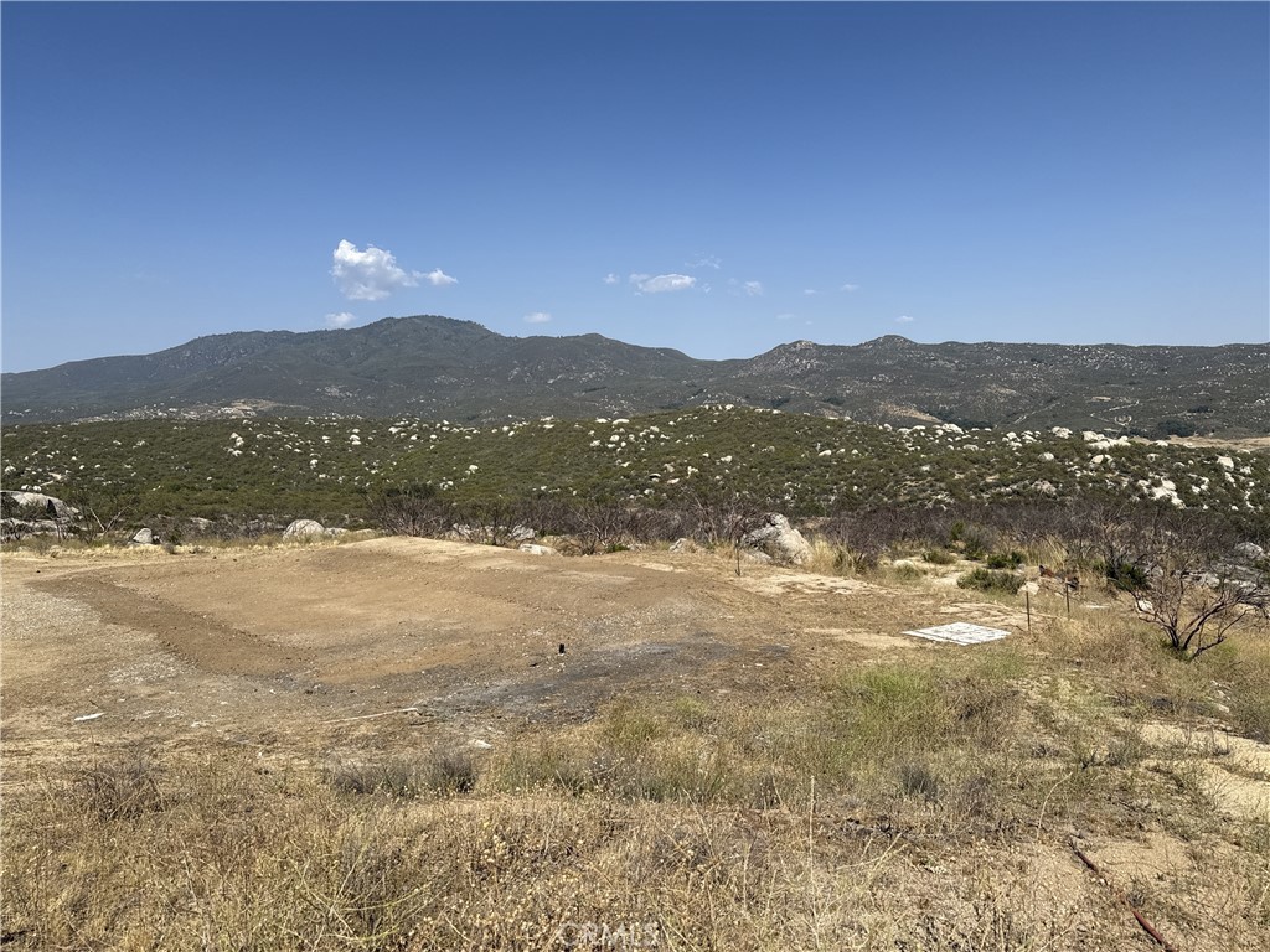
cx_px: 635
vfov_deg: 56.8
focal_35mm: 24
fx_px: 881
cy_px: 476
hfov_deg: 71.6
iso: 80
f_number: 1.78
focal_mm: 6.76
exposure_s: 1/6711
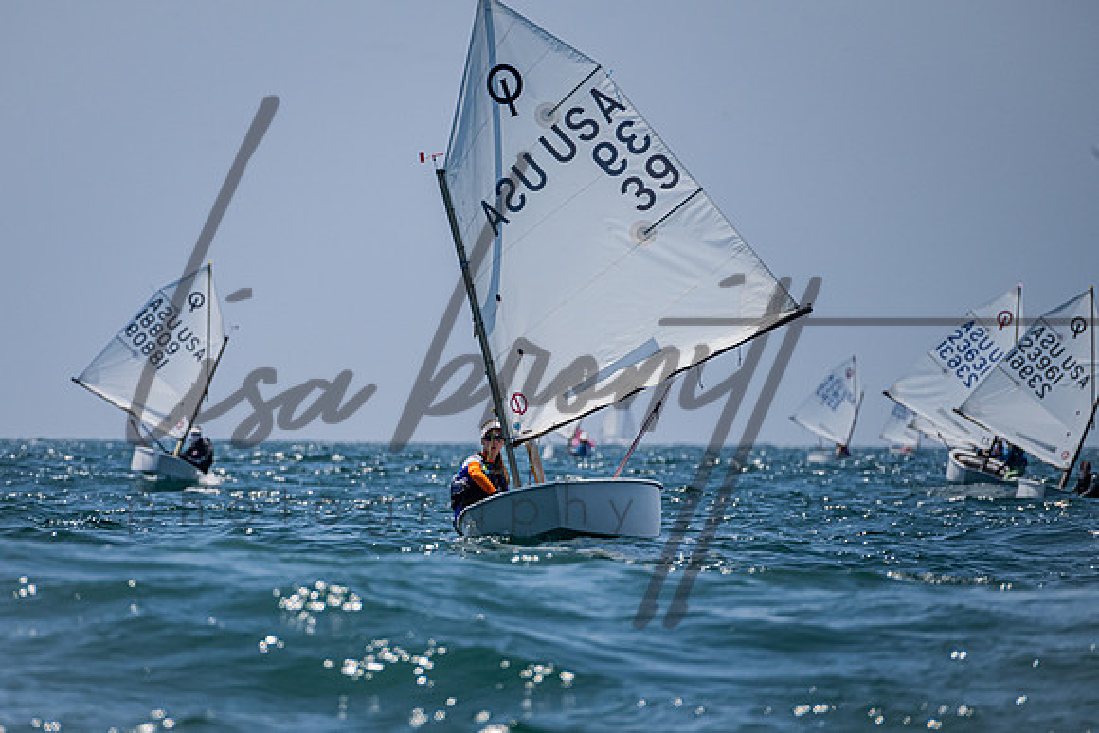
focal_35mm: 501
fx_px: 15287
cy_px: 385
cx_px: 419
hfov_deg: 4.1
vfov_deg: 2.7
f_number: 8
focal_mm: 400
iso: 500
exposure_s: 1/3200
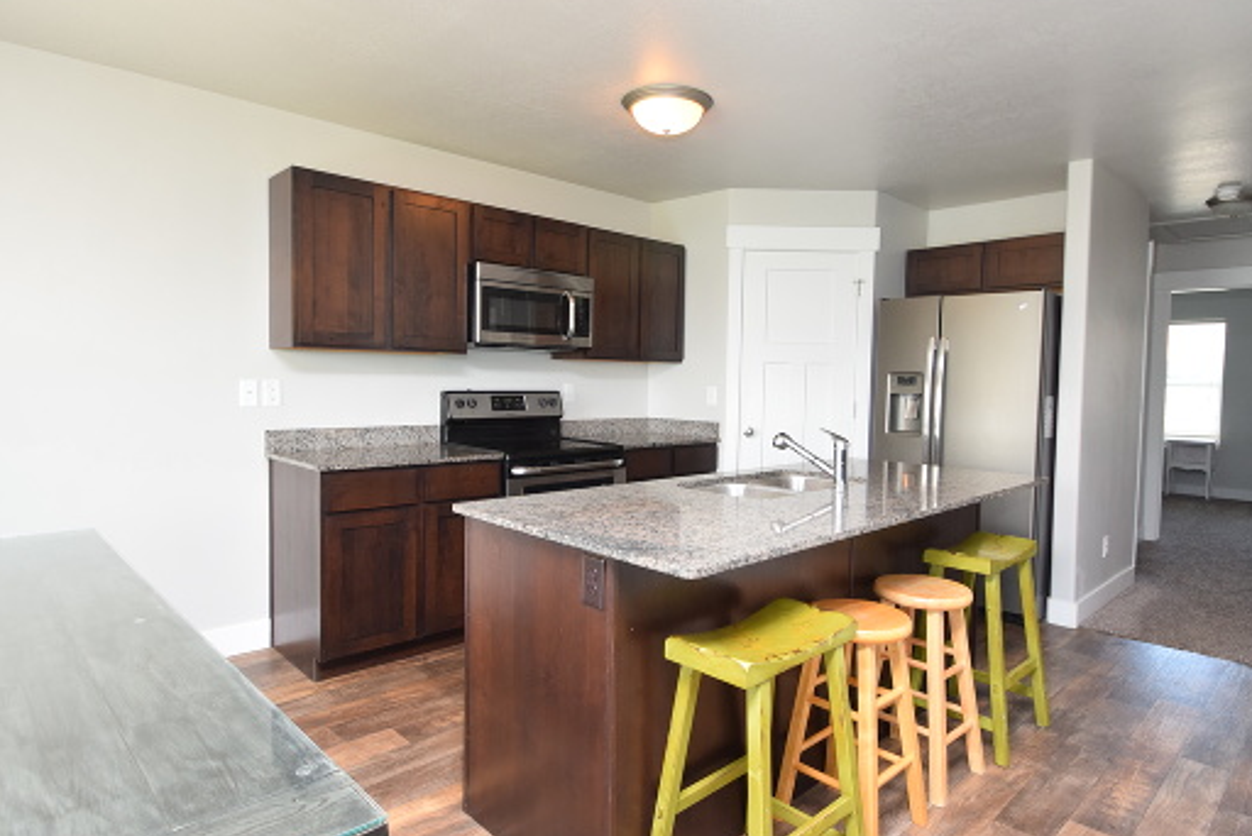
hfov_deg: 82.2
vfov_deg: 60.4
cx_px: 643
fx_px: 718
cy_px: 387
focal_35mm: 21
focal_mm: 11
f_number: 5
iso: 800
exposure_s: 1/100
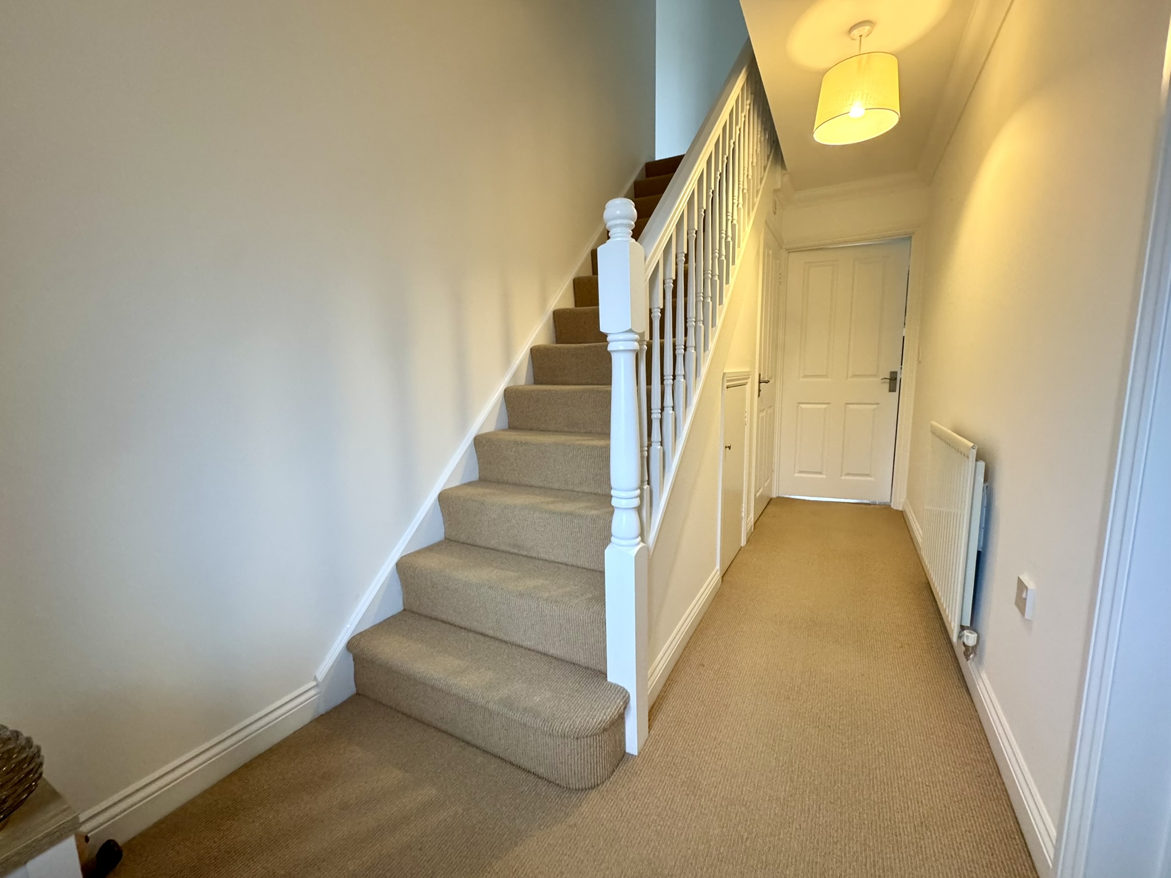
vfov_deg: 85.7
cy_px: 439
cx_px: 586
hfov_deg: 102.1
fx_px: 474
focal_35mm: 14
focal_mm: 2.22
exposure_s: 1/100
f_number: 2.2
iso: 320
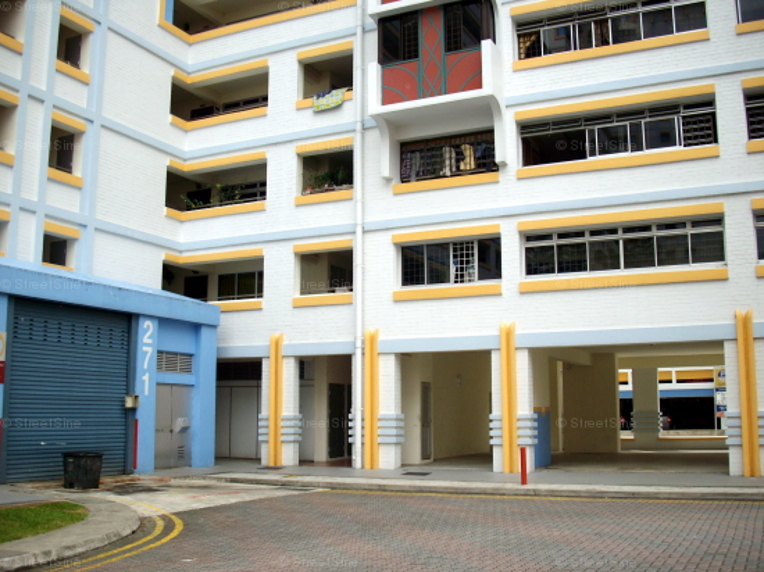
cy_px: 286
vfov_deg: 38.6
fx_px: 816
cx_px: 382
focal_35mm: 37
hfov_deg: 50.2
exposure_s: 1/125
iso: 80
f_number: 5.6
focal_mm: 6.2
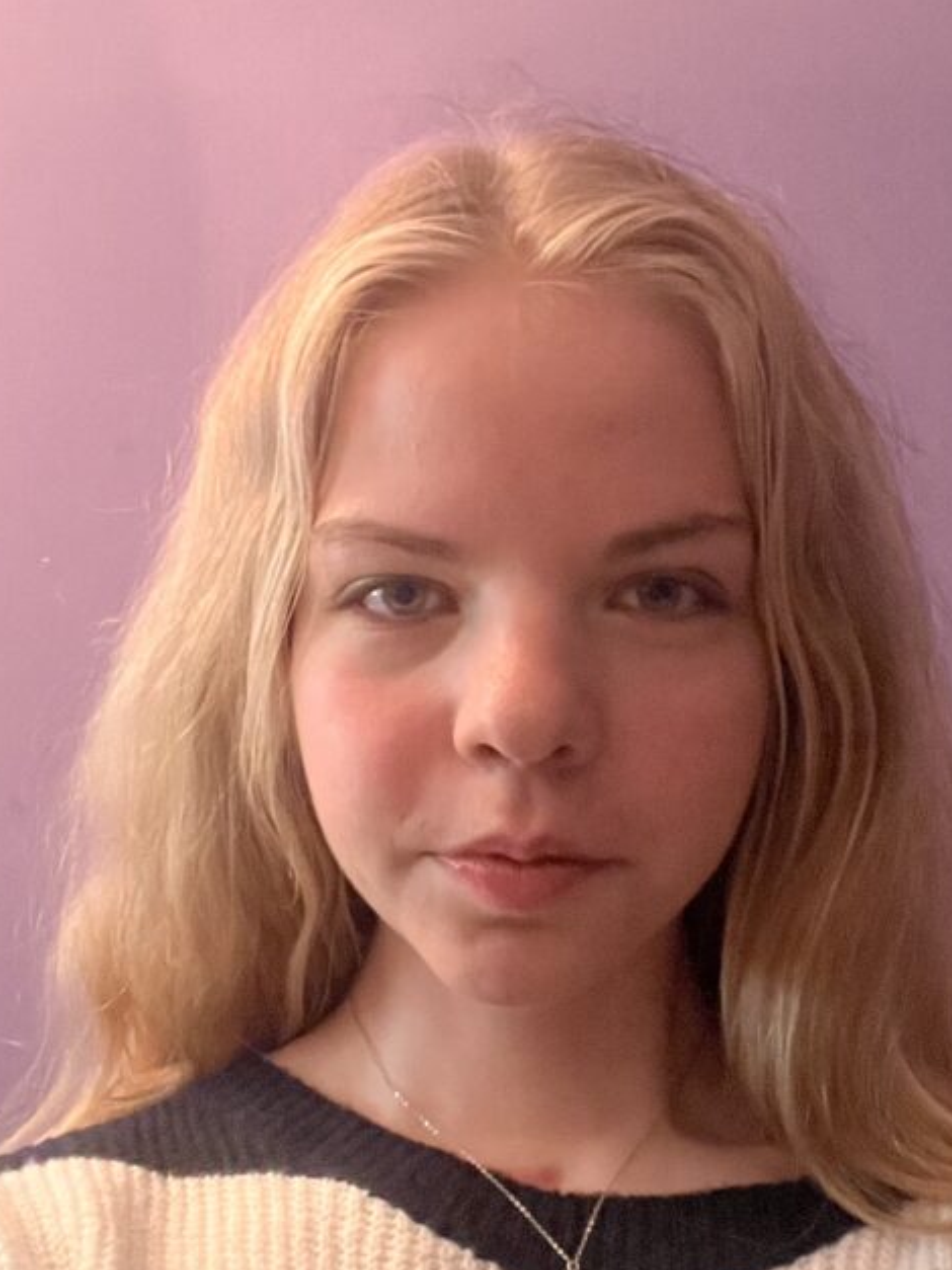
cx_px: 523
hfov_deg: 29.6
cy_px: 800
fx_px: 1797
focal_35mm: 49
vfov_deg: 38.6
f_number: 2.2
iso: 500
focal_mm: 2.71
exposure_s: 1/25
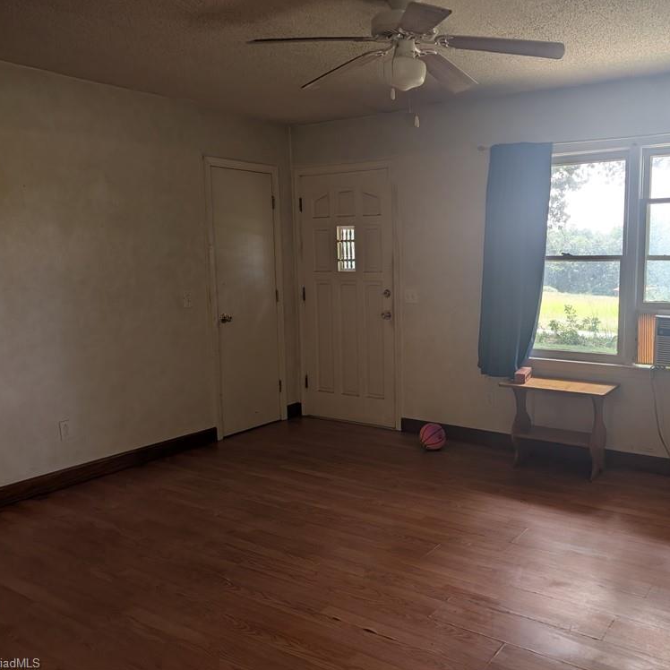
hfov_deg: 54.8
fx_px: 635
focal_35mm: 29
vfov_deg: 55.6
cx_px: 433
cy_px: 328
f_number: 1.68
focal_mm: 6.9
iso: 50
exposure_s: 1/128
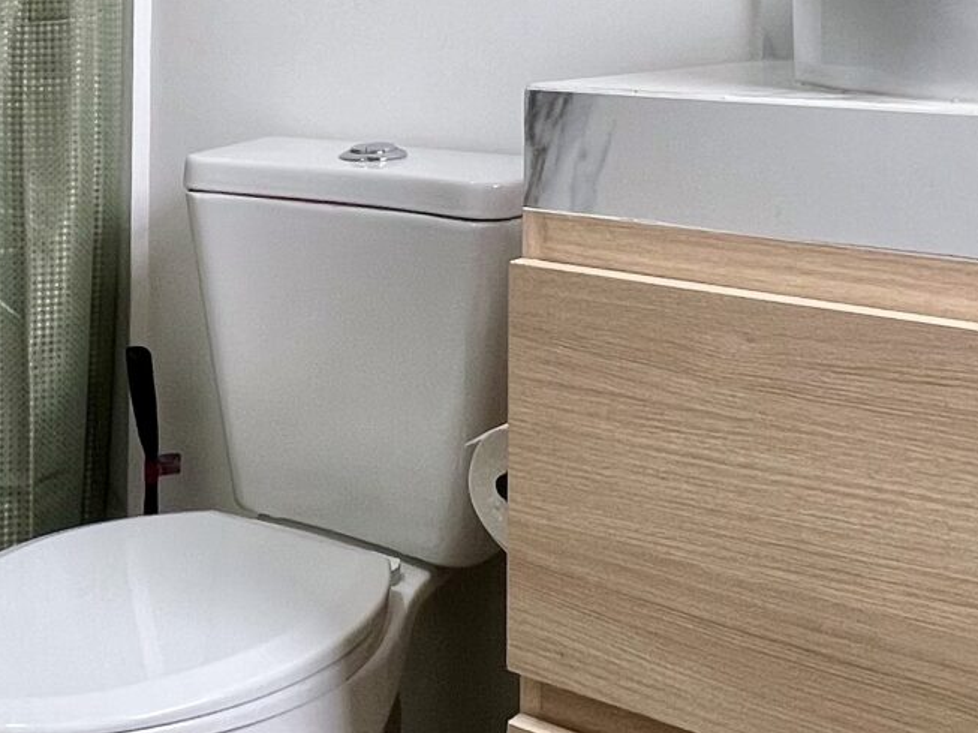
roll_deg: +0.0
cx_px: 270
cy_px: -58
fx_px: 1440
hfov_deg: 36.8
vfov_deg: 26.4
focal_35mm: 51
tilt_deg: +1.4
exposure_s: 1/120
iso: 80
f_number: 1.8
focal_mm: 1.57
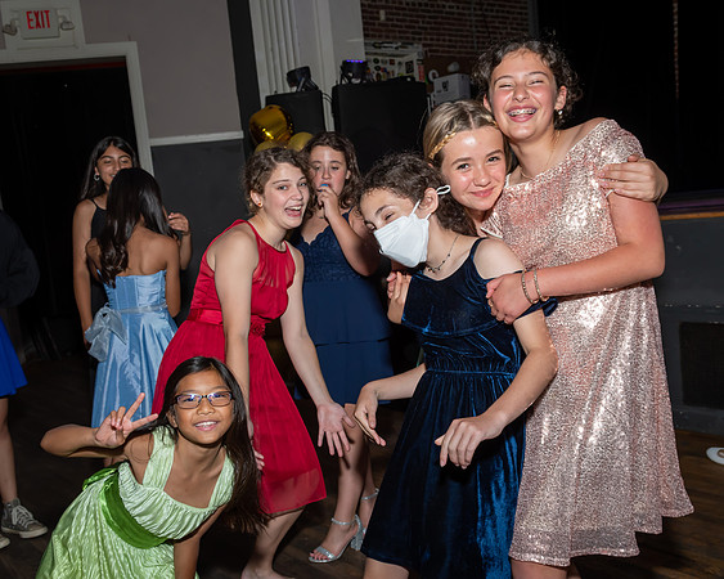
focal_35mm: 35
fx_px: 760
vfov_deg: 41.7
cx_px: 334
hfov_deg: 50.9
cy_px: 318
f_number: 5.6
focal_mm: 19
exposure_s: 1/250
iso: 400
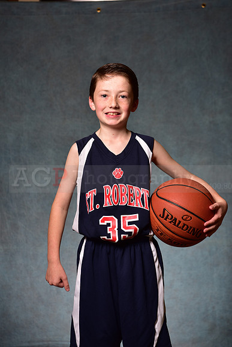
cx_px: 116
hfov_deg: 19.5
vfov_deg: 28.8
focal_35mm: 70
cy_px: 174
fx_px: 676
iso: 100
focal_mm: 70
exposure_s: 1/200
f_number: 5
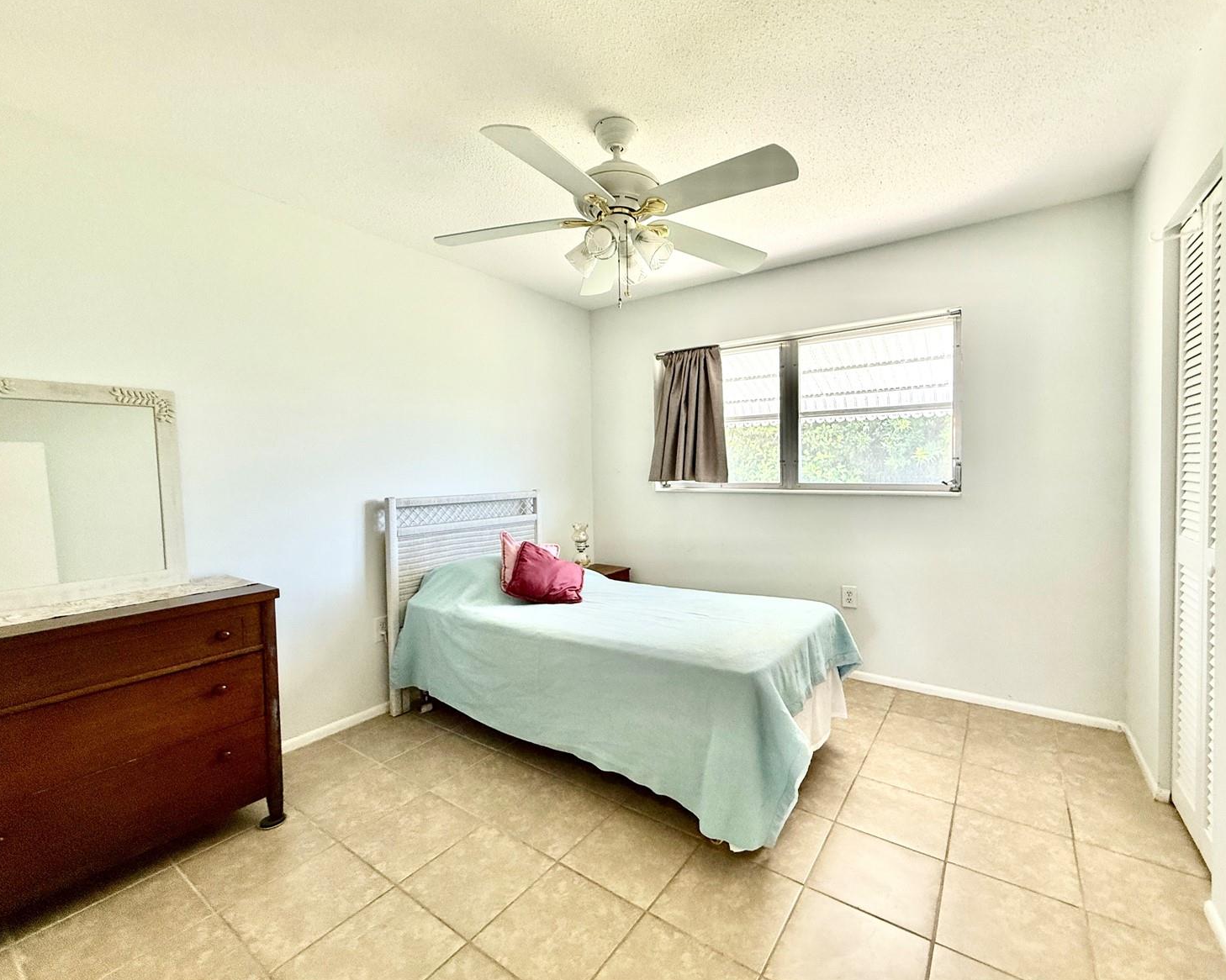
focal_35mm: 15
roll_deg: +0.3
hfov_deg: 96.7
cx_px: 642
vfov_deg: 84.0
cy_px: 481
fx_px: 544
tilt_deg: -1.6
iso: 160
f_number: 2.2
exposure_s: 1/120
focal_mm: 2.22
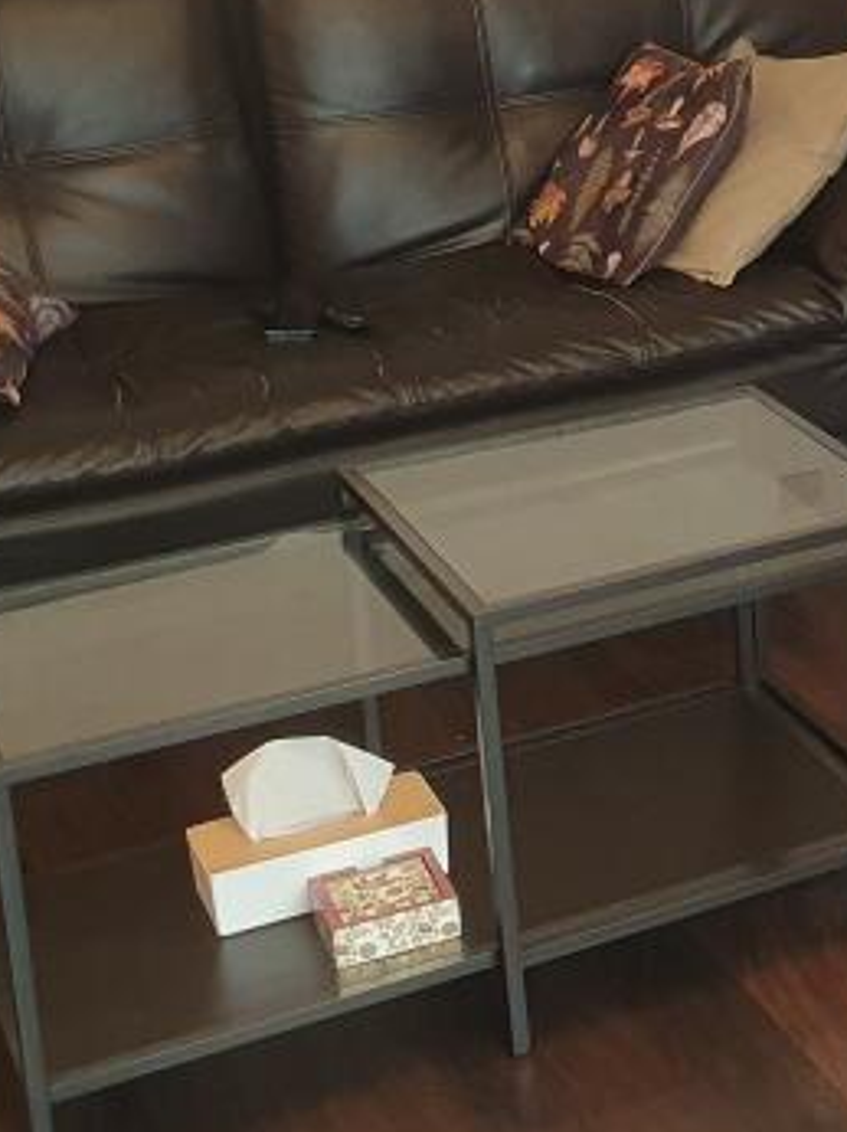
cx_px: 1364
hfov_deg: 16.9
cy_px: 219
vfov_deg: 24.9
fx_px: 2515
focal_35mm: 77
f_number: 2.4
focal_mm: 4.32
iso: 250
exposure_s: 1/50
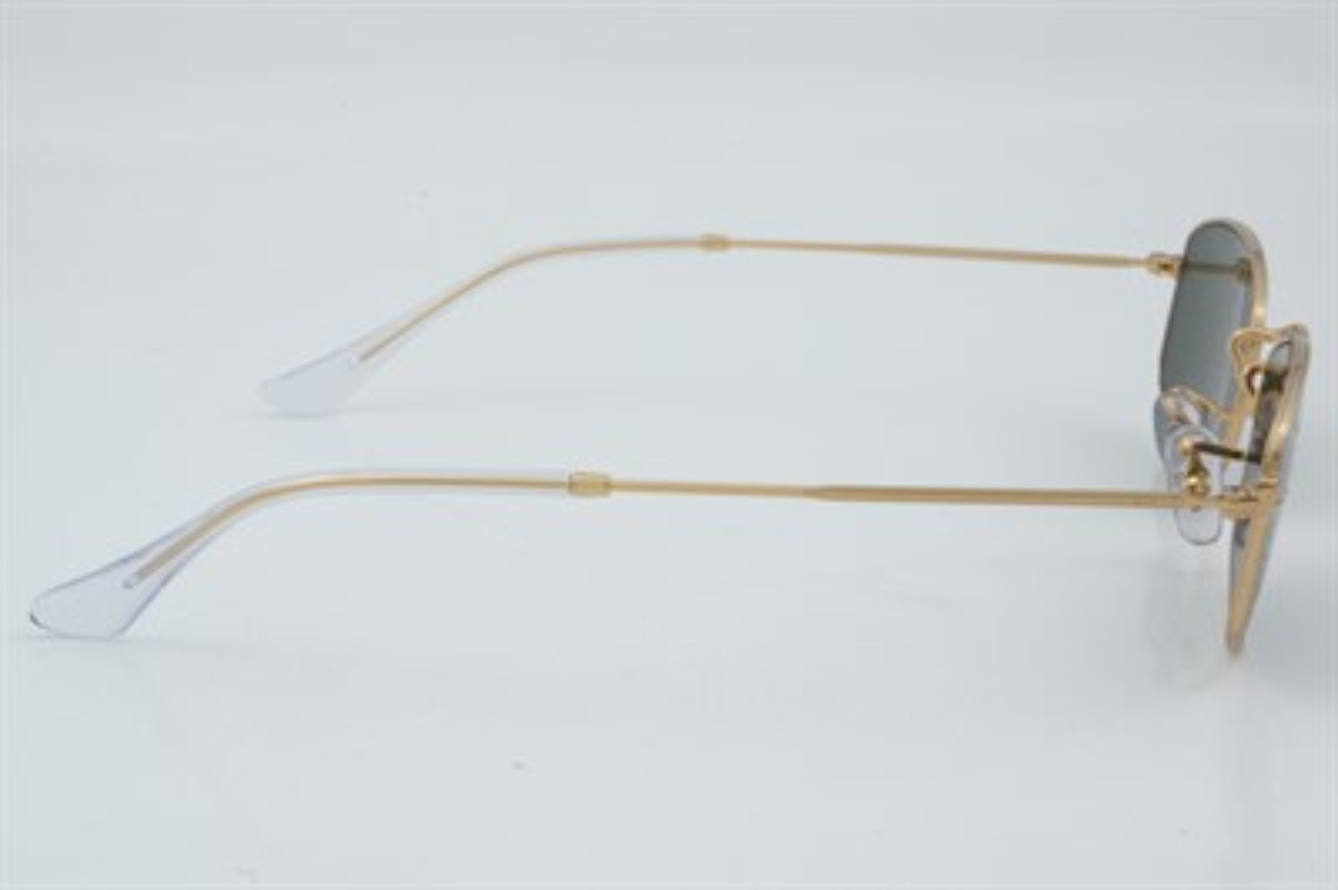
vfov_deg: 18.2
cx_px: 669
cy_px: 445
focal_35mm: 75
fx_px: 2785
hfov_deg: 27.0
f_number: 29
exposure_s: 1/4
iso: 100
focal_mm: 50
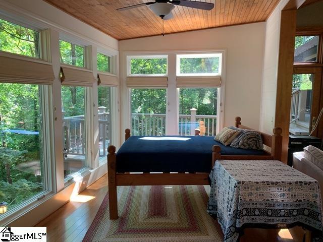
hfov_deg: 67.3
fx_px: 243
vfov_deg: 53.1
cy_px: 121
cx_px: 162
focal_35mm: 26
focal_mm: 4.25
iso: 100
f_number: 1.8
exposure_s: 1/60
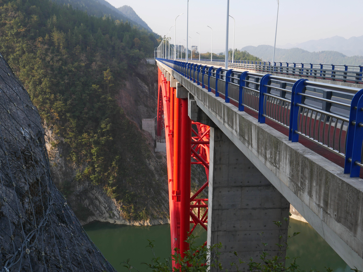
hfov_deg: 51.3
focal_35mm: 36
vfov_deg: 39.7
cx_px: 182
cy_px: 136
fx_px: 378
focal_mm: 18
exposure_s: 1/250
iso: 200
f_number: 7.1
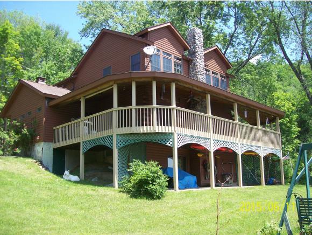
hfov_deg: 51.3
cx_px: 156
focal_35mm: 36
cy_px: 118
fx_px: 325
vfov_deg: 39.7
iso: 80
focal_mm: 6
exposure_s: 1/403
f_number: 2.7
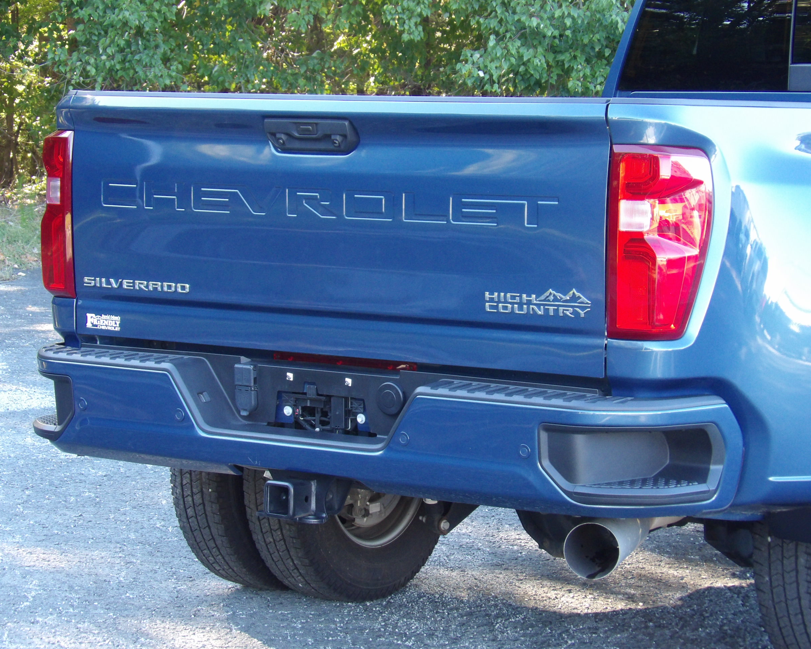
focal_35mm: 107
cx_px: 412
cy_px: 325
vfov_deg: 14.4
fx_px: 2568
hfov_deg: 17.9
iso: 332
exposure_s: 1/50
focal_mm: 18.2
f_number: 4.2
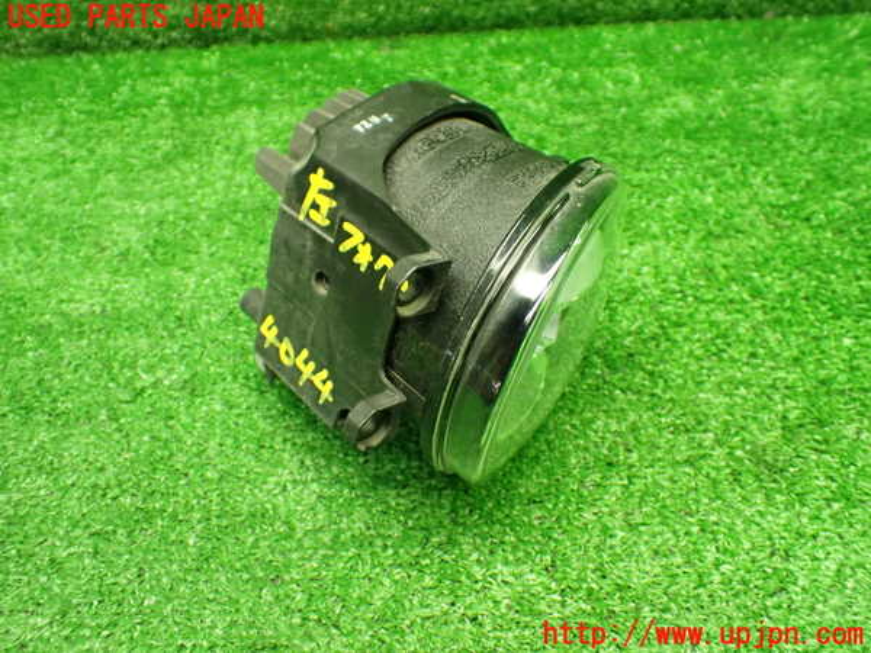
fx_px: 805
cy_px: 326
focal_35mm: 32
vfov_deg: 44.2
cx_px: 436
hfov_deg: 56.8
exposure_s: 1/60
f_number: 2.4
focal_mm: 5.79
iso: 800
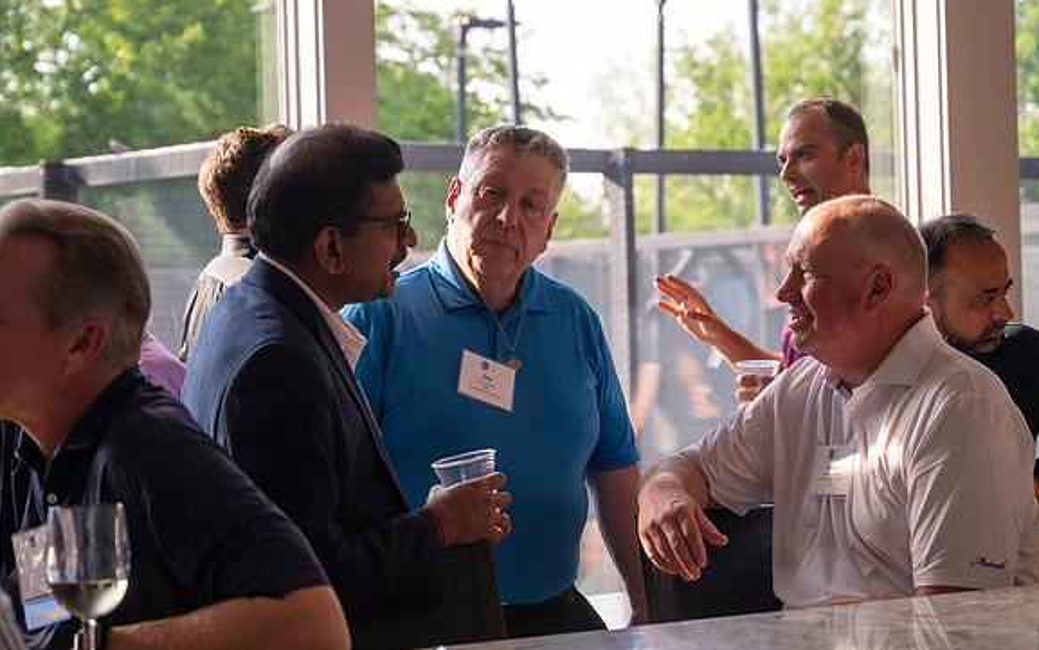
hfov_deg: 25.5
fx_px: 2294
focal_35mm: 81
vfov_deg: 16.1
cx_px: 541
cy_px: 276
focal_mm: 70
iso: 640
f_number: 4.5
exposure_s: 1/800
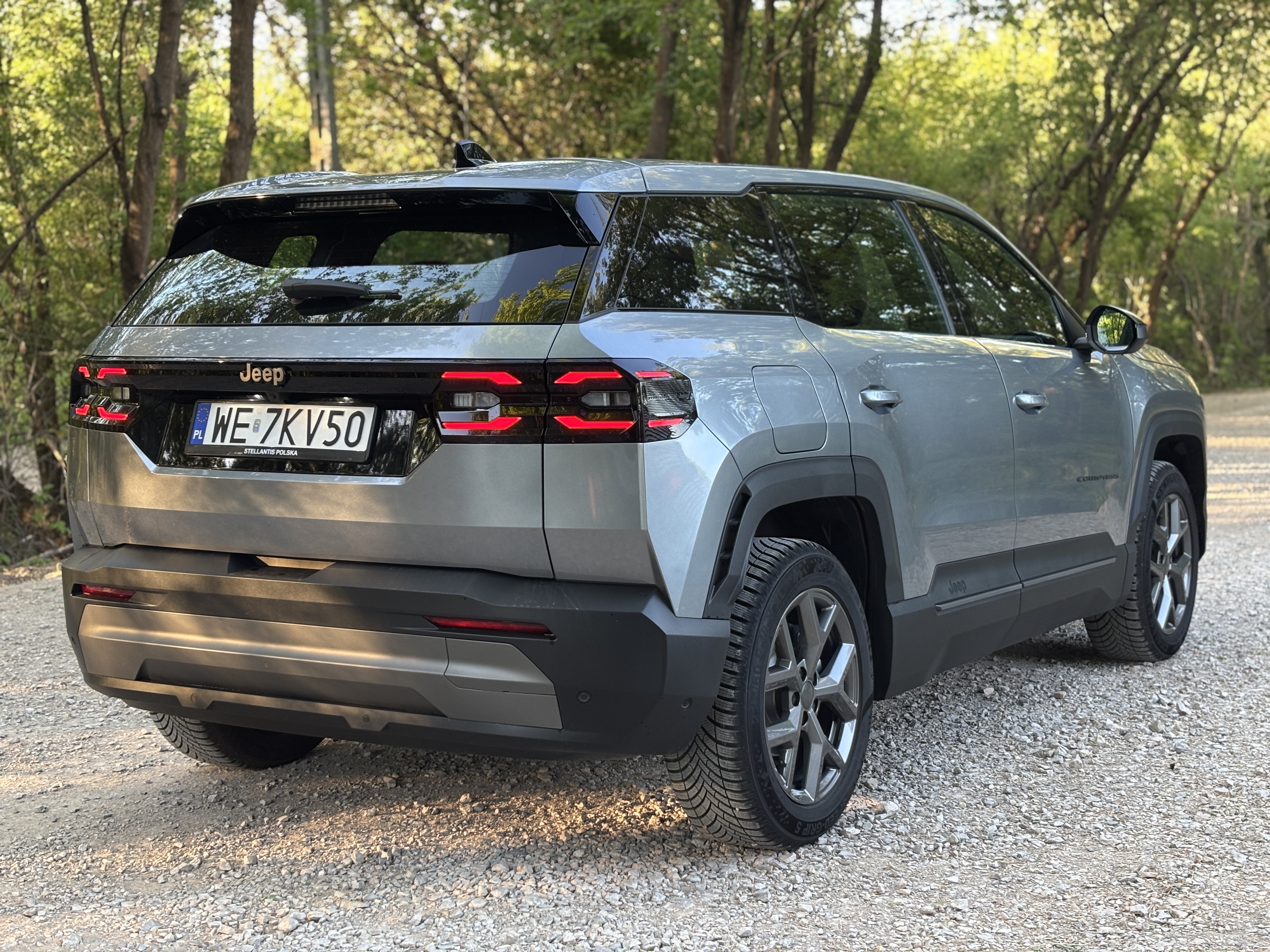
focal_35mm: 52
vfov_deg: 28.0
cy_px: 476
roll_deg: -1.0
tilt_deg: -6.0
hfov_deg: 36.8
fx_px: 1908
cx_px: 635
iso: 50
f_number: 1.6
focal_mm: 5.96
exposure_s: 1/60
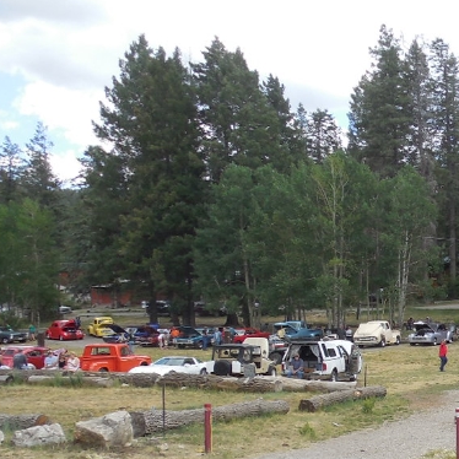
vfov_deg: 27.4
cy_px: 330
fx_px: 930
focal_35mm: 62
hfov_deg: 24.1
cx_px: 606
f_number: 3.3
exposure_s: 1/320
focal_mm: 4.5
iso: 125
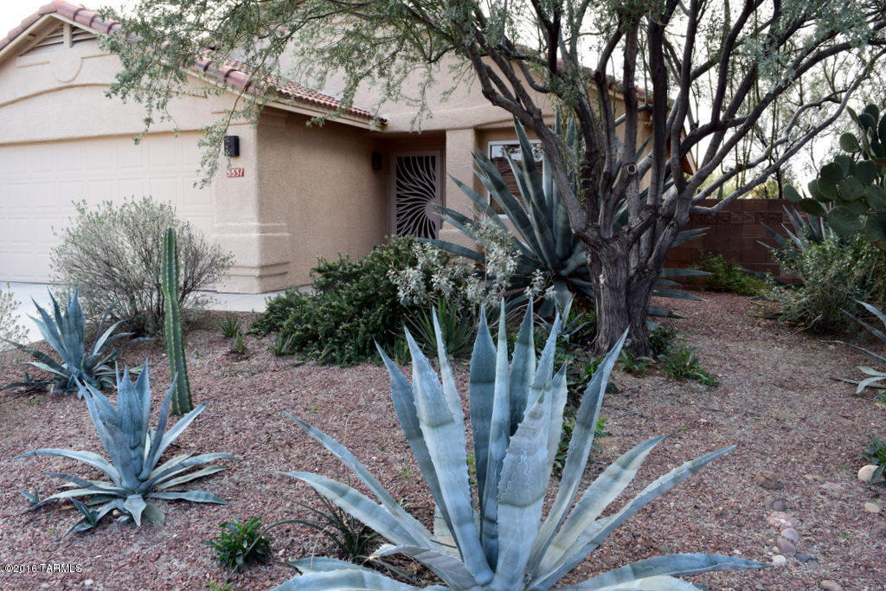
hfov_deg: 67.4
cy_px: 296
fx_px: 665
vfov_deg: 47.9
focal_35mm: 27
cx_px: 443
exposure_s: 1/100
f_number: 9
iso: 400
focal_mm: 18
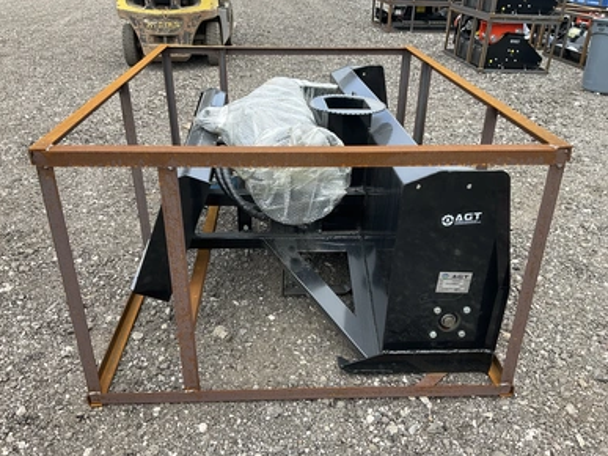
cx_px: 297
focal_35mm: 30
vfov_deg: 46.8
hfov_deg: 60.0
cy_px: 233
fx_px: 527
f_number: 1.8
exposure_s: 1/253
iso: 25
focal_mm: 3
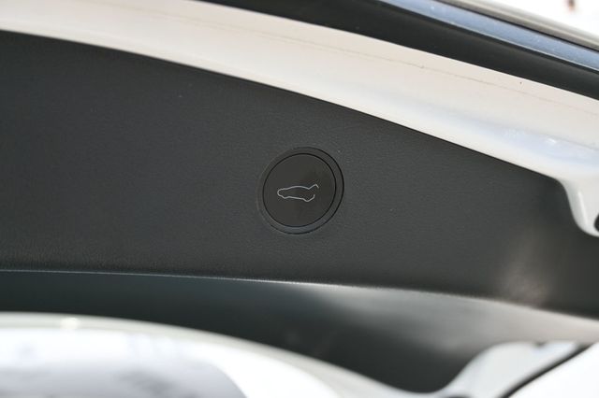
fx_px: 561
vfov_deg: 39.1
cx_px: 300
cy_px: 199
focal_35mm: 34
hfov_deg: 56.2
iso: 220
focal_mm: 22.5
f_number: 4
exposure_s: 1/250
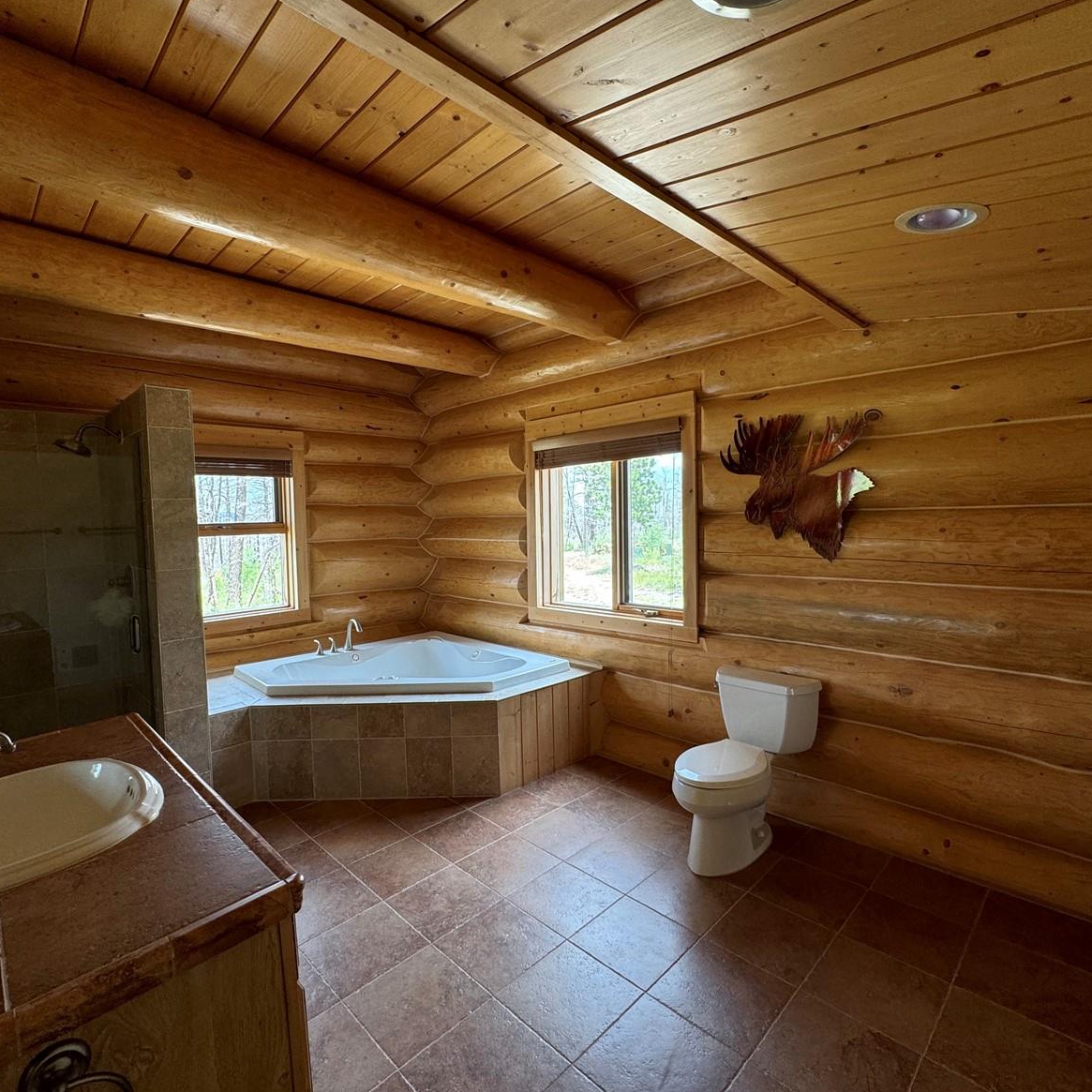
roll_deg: +1.2
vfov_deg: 84.0
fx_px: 607
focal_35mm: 17
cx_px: 544
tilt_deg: -3.7
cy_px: 534
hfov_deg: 84.0
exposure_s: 1/99
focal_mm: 2.22
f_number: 2.2
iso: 125
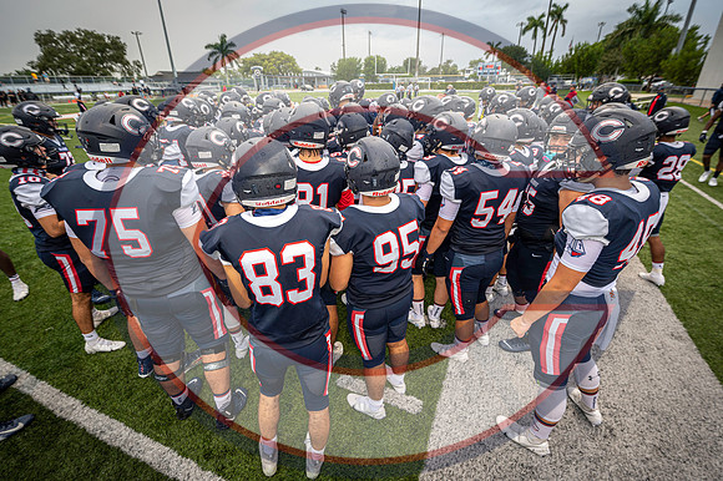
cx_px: 362
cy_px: 240
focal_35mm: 17
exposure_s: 1/200
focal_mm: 17
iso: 450
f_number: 4
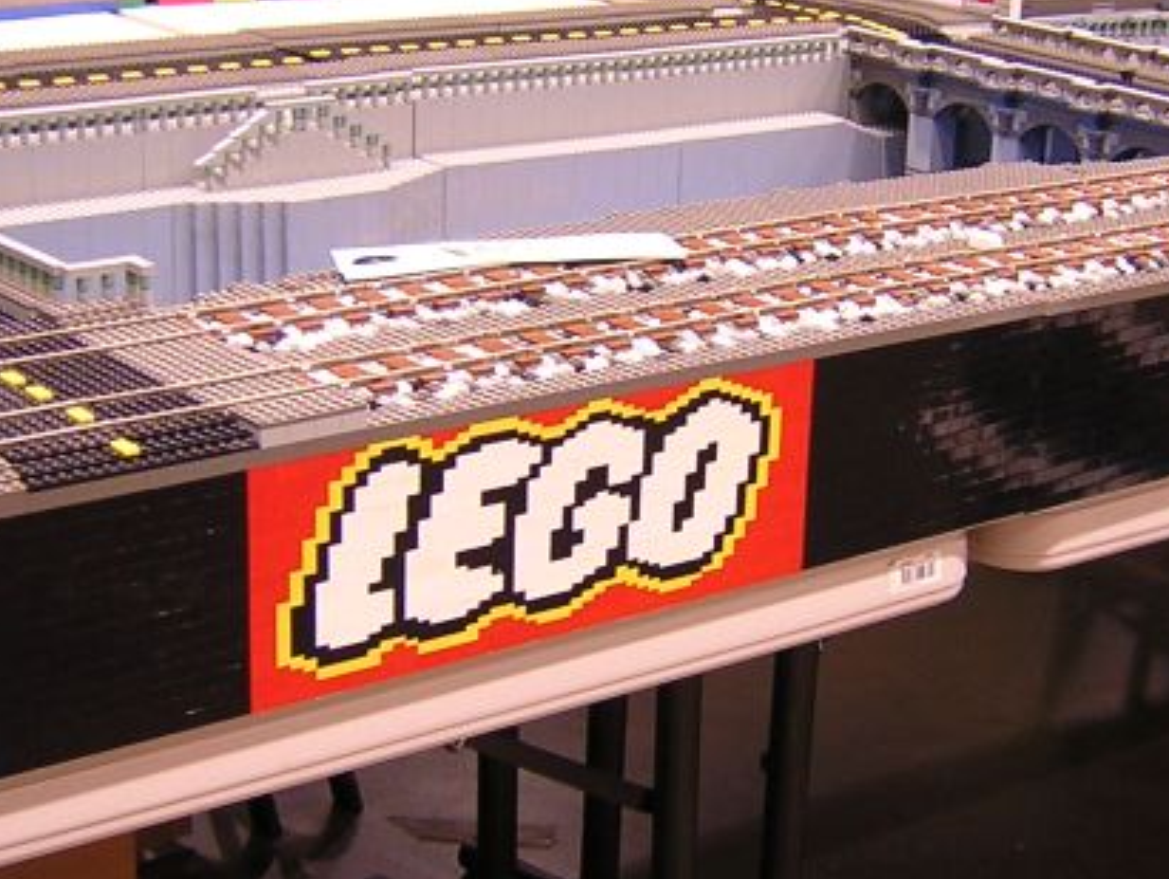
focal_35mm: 70
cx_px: 705
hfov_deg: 27.7
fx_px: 2366
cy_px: 347
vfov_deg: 21.0
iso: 102
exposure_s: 1/3.2
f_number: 2.6
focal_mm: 4.7
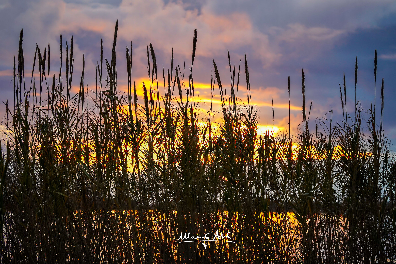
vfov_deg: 6.9
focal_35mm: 200
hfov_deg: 10.3
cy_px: 132
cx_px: 198
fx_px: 2200
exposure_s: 1/400
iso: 1250
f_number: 5.6
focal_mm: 200
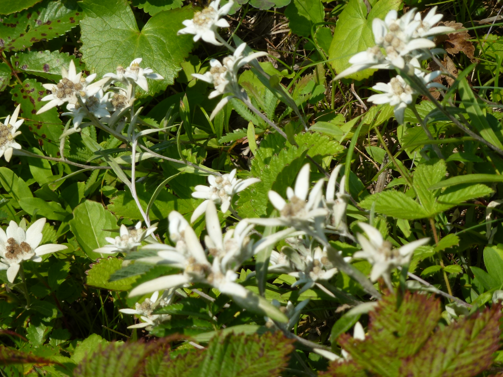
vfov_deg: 6.4
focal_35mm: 232
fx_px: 3371
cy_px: 188
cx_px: 252
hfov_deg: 8.5
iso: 100
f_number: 5.6
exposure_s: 1/640
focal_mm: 41.5
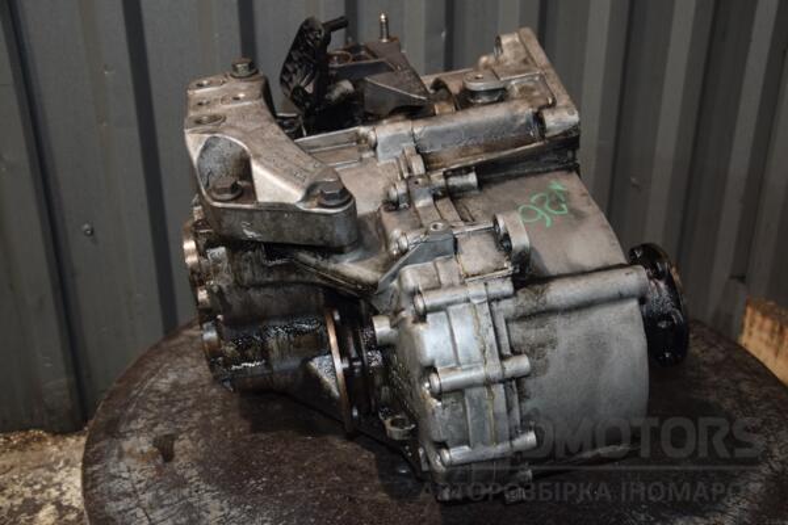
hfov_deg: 49.6
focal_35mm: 39
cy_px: 262
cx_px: 394
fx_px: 854
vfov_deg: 34.2
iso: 800
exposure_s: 1/60
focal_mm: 26
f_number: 5
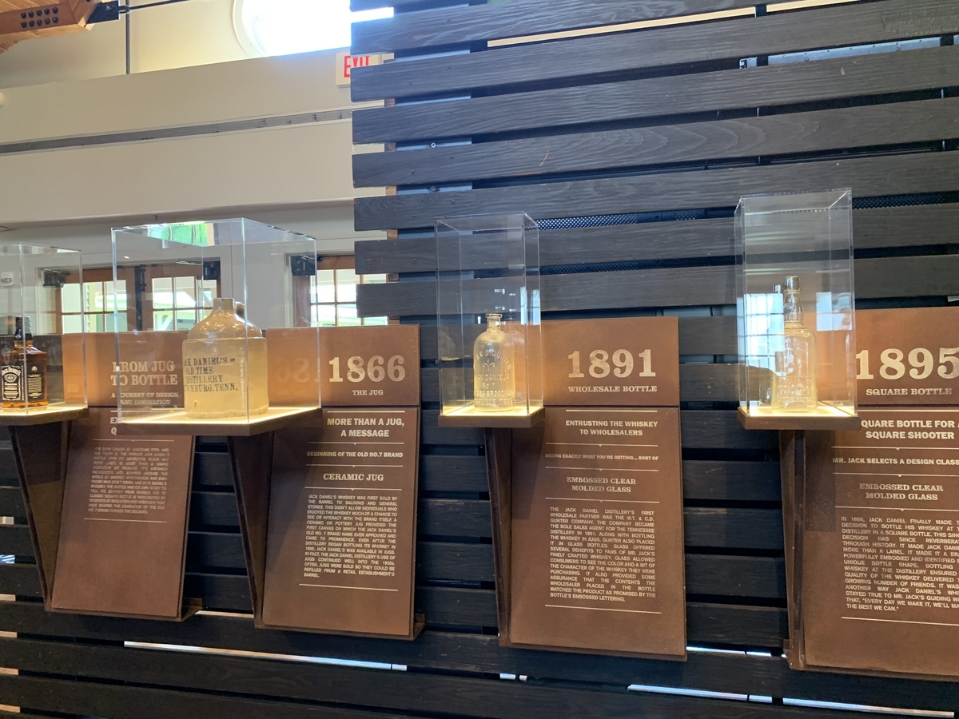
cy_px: 360
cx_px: 480
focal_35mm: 26
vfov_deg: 53.1
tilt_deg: -0.4
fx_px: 720
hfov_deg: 67.3
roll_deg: +1.6
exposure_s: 1/60
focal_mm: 4.25
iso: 250
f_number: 1.8
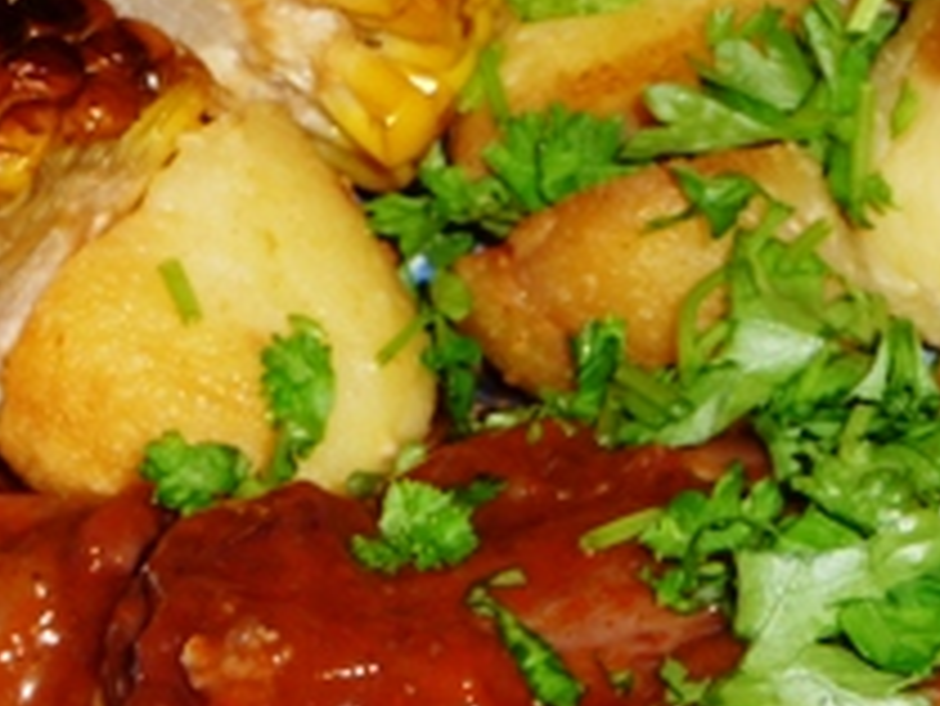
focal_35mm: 236
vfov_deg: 6.2
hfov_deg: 8.4
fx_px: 6412
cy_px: 1039
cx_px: 850
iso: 100
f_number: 4.6
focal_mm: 13.1
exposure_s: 1/40
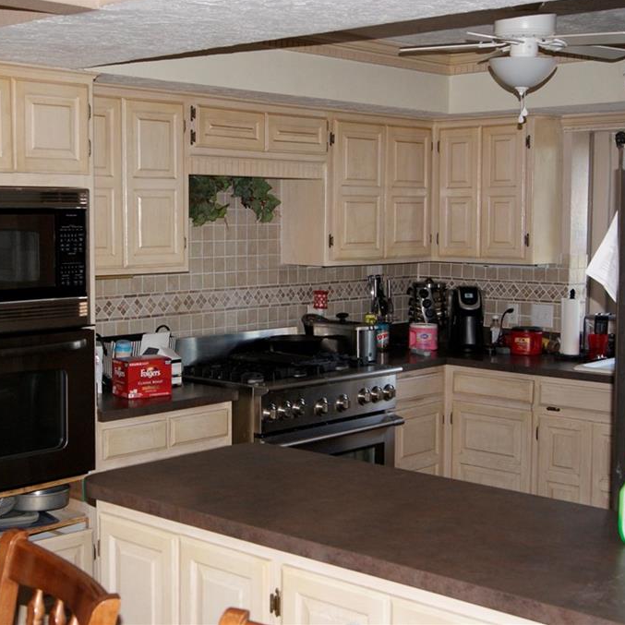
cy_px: 310
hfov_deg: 31.5
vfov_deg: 31.6
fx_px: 1103
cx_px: 224
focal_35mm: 54
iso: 400
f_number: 5.6
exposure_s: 1/60
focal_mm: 28
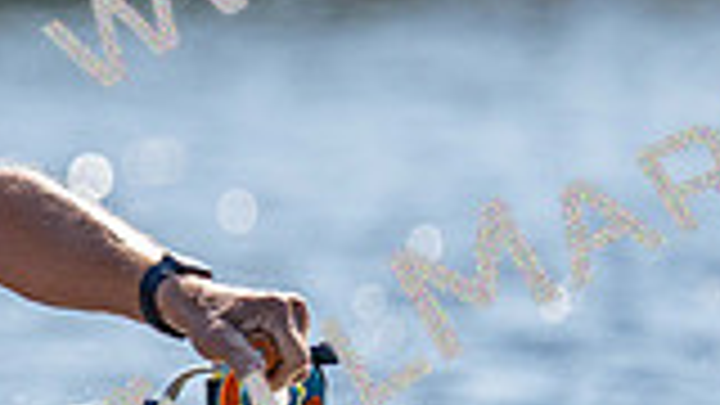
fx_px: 33887
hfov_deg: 1.2
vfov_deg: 0.7
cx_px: -284
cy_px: 164
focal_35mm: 1775
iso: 320
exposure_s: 1/1600
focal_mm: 467
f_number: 6.3
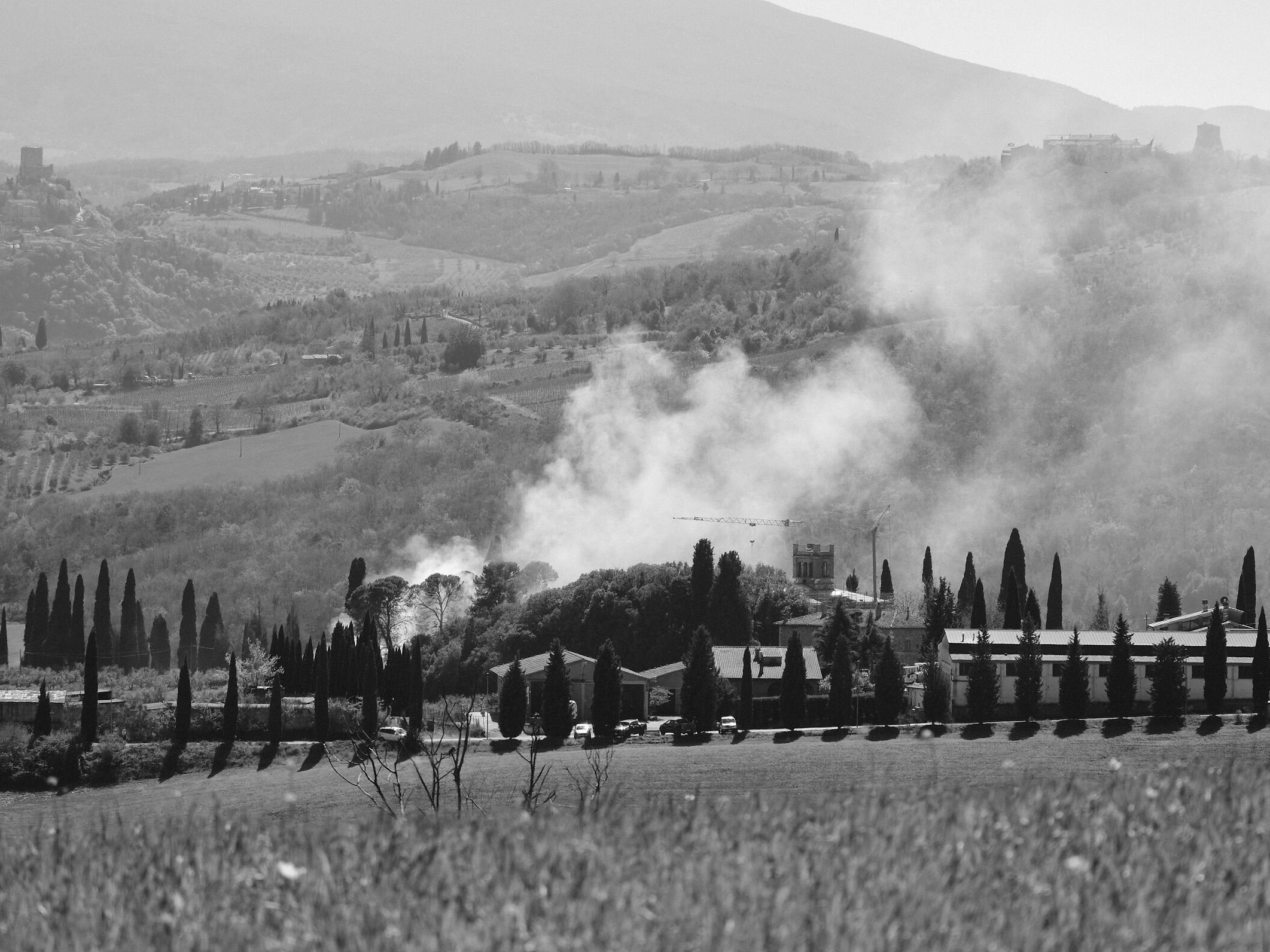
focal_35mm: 200
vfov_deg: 7.4
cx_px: 561
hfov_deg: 9.9
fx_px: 7337
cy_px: 475
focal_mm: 122.5
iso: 200
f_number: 5
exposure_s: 1/1000
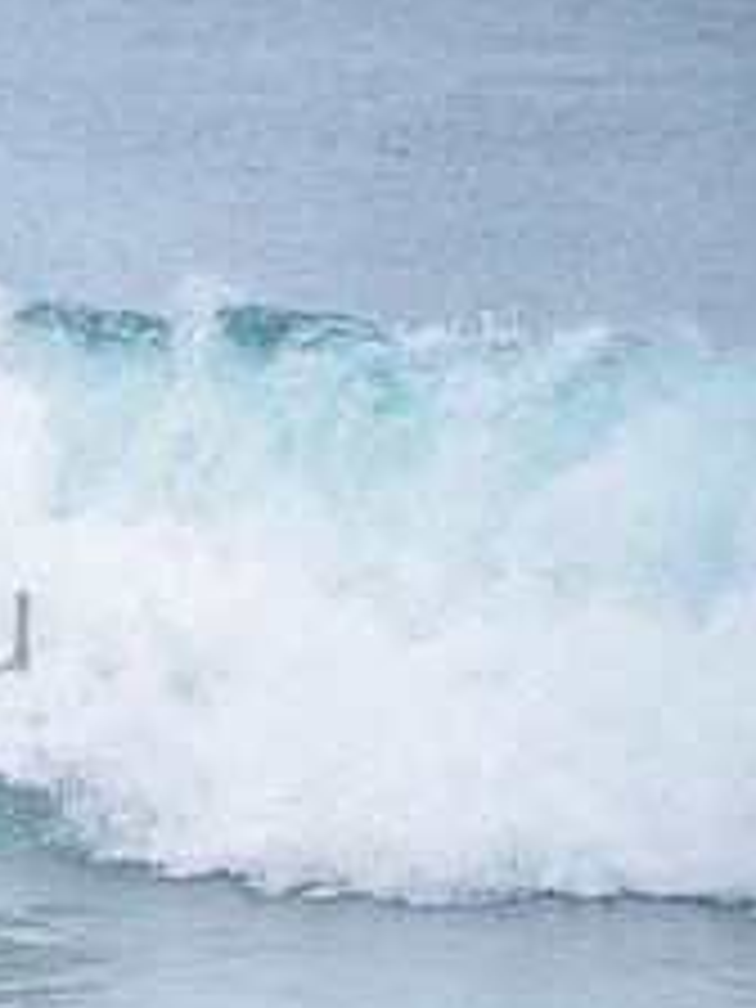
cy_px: 569
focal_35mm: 1246
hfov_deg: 1.2
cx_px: -446
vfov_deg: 1.6
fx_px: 36283
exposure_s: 1/2000
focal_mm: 500
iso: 320
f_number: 5.6
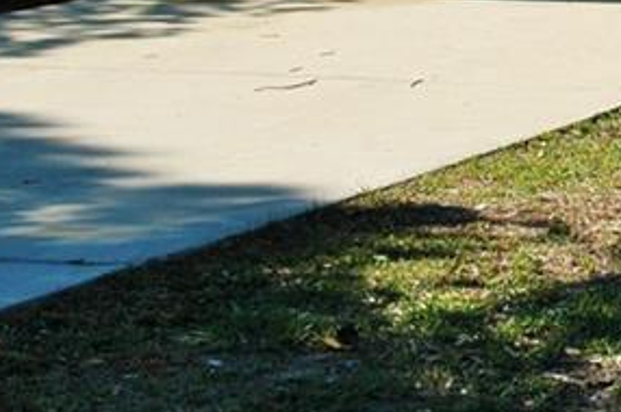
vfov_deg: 9.2
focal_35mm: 145
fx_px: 2495
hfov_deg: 13.2
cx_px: 984
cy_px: -186
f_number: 9
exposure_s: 1/320
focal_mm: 27
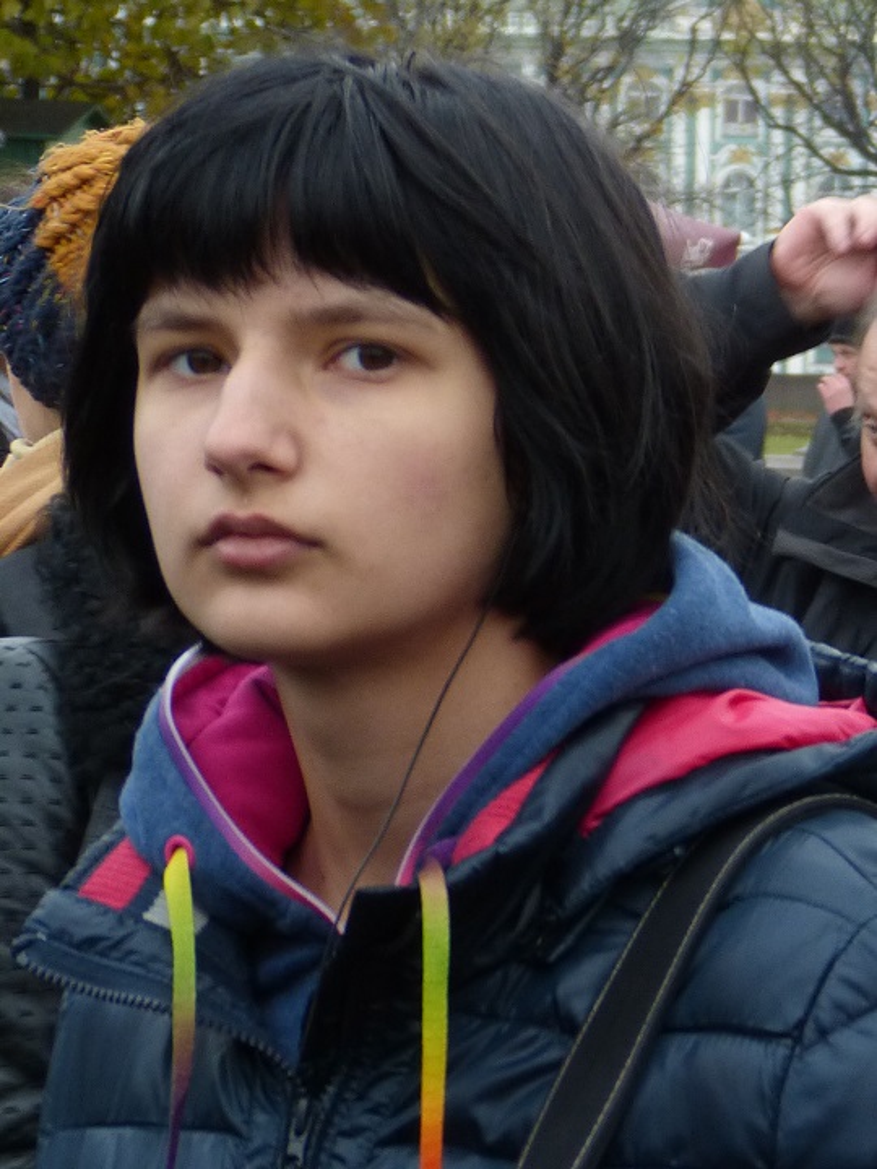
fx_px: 3142
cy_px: 584
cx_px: 438
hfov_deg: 15.9
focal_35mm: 93
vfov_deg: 21.1
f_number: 3.4
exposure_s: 1/60
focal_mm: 16.8
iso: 125
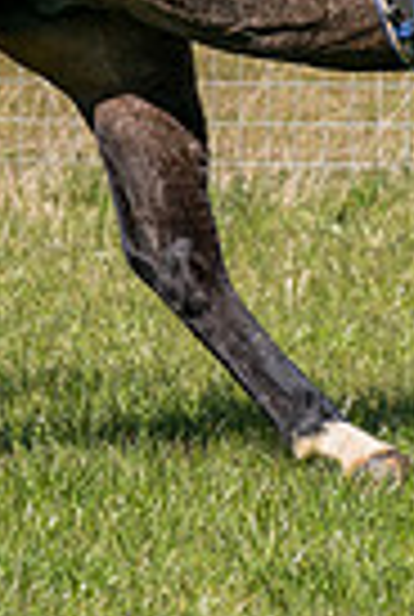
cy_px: -222
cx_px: 418
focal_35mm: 612
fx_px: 10503
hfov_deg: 2.3
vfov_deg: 3.4
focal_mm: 103
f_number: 4
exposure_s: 1/2000
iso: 200
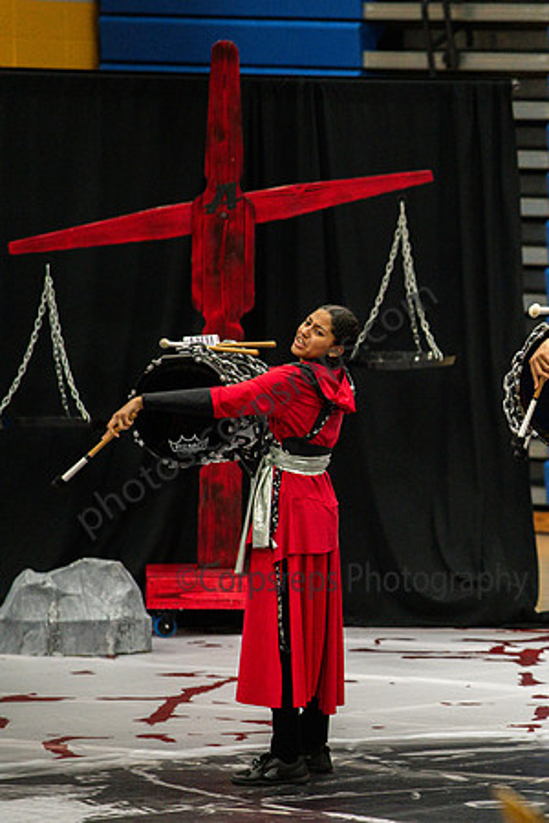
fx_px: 6864
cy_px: 412
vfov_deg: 6.9
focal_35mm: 300
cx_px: 618
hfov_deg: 4.6
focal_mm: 200
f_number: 4
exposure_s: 1/500
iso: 6400
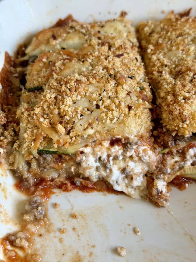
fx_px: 362
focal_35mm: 48
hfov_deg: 30.3
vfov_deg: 39.7
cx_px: 98
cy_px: 131
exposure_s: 1/65
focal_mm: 6.8
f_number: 1.8
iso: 100
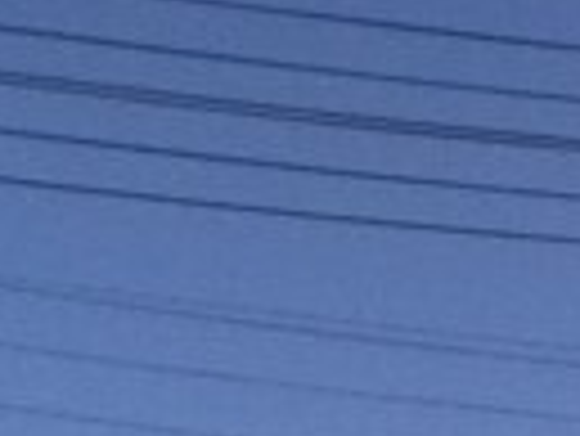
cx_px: 607
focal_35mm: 112
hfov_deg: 17.1
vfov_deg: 12.7
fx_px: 1878
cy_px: 607
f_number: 2.4
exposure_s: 1/60
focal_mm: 3.85
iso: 125
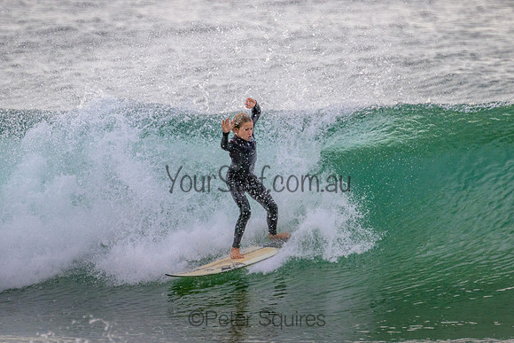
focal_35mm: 1021
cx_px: 265
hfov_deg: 2.0
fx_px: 14587
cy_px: 140
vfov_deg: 1.3
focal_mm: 800
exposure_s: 1/2000
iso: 1600
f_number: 11
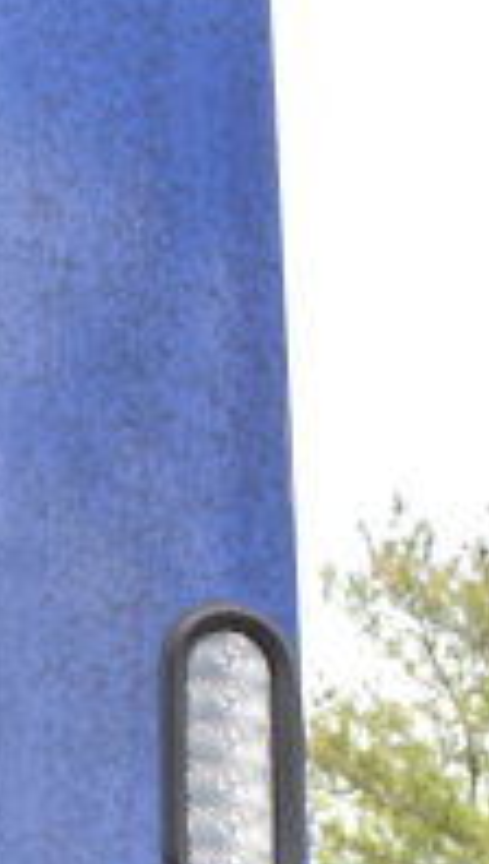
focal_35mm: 145
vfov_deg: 13.3
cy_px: 1556
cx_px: -585
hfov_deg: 7.9
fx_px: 3328
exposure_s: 1/160
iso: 200
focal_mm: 20
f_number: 6.3
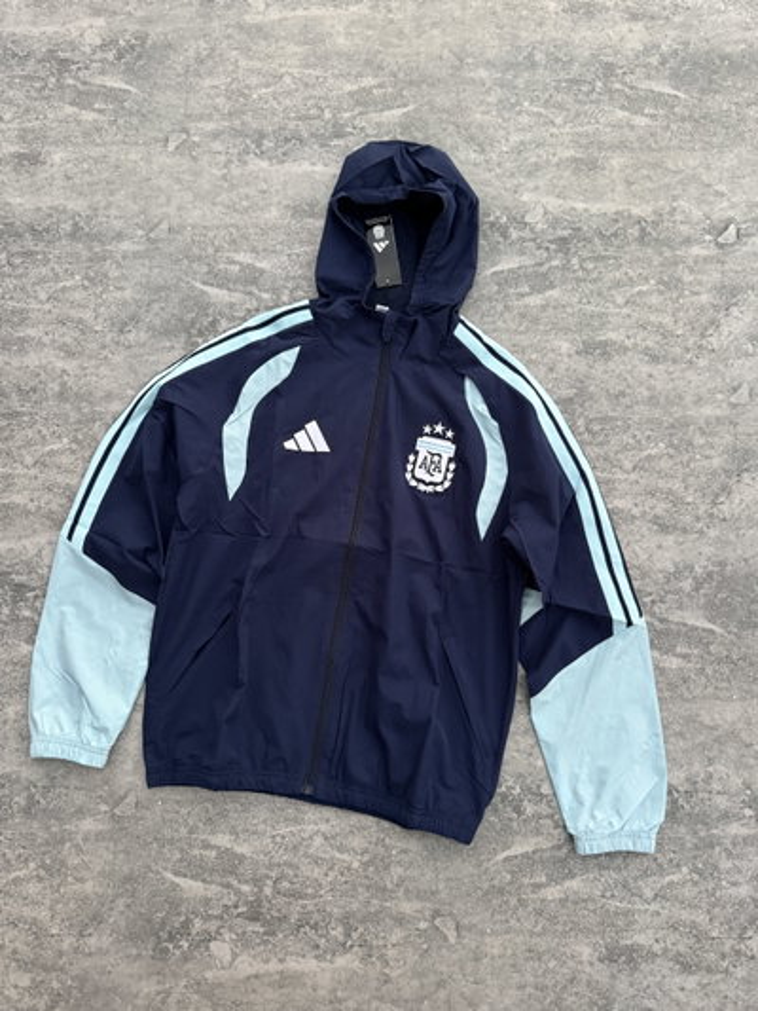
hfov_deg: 56.8
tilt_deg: -82.0
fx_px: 700
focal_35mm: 24
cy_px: 506
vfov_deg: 71.6
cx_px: 379
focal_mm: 6.76
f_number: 1.78
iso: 640
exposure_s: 1/60
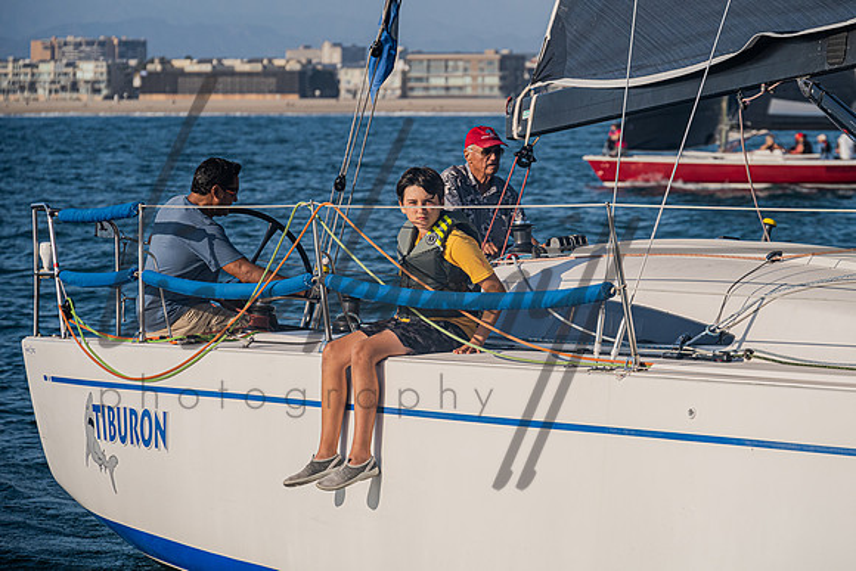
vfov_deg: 8.2
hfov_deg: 12.3
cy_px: 231
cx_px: 506
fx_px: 3976
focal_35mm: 167
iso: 400
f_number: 6.3
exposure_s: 1/1250
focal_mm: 140
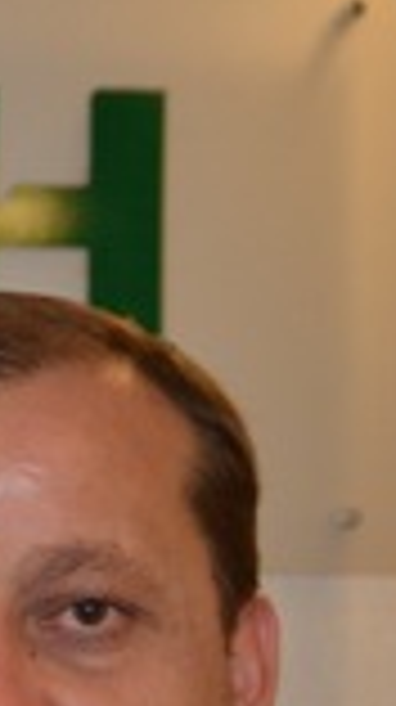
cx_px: -464
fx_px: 3350
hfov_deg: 6.5
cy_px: 636
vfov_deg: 12.0
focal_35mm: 179
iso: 800
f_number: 4.5
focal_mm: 40
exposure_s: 1/60
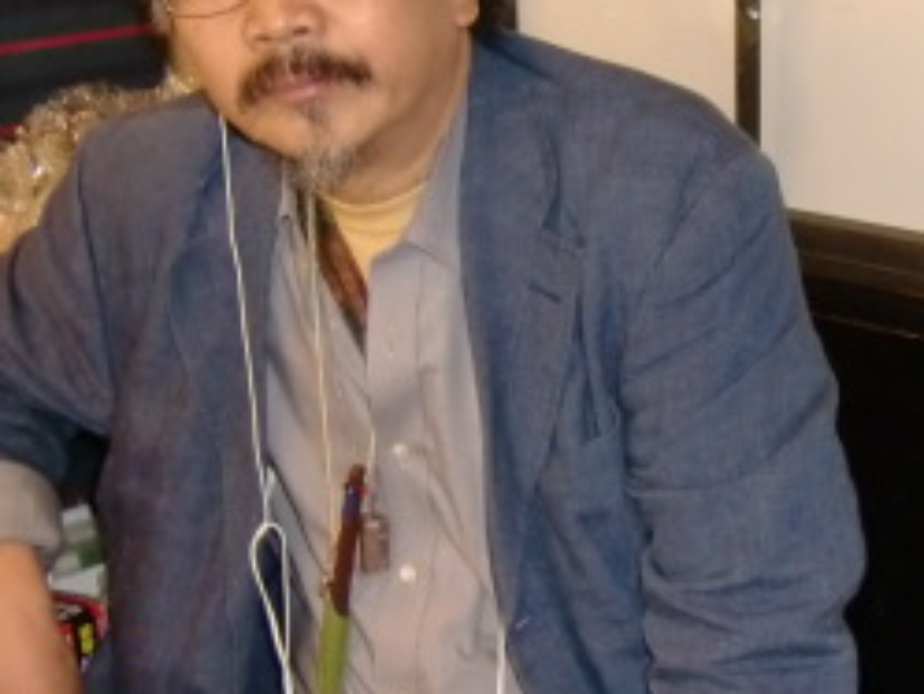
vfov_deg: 20.5
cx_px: 853
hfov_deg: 26.0
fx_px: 1923
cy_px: 353
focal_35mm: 72
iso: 400
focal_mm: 4.9
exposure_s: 1/60
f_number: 2.6
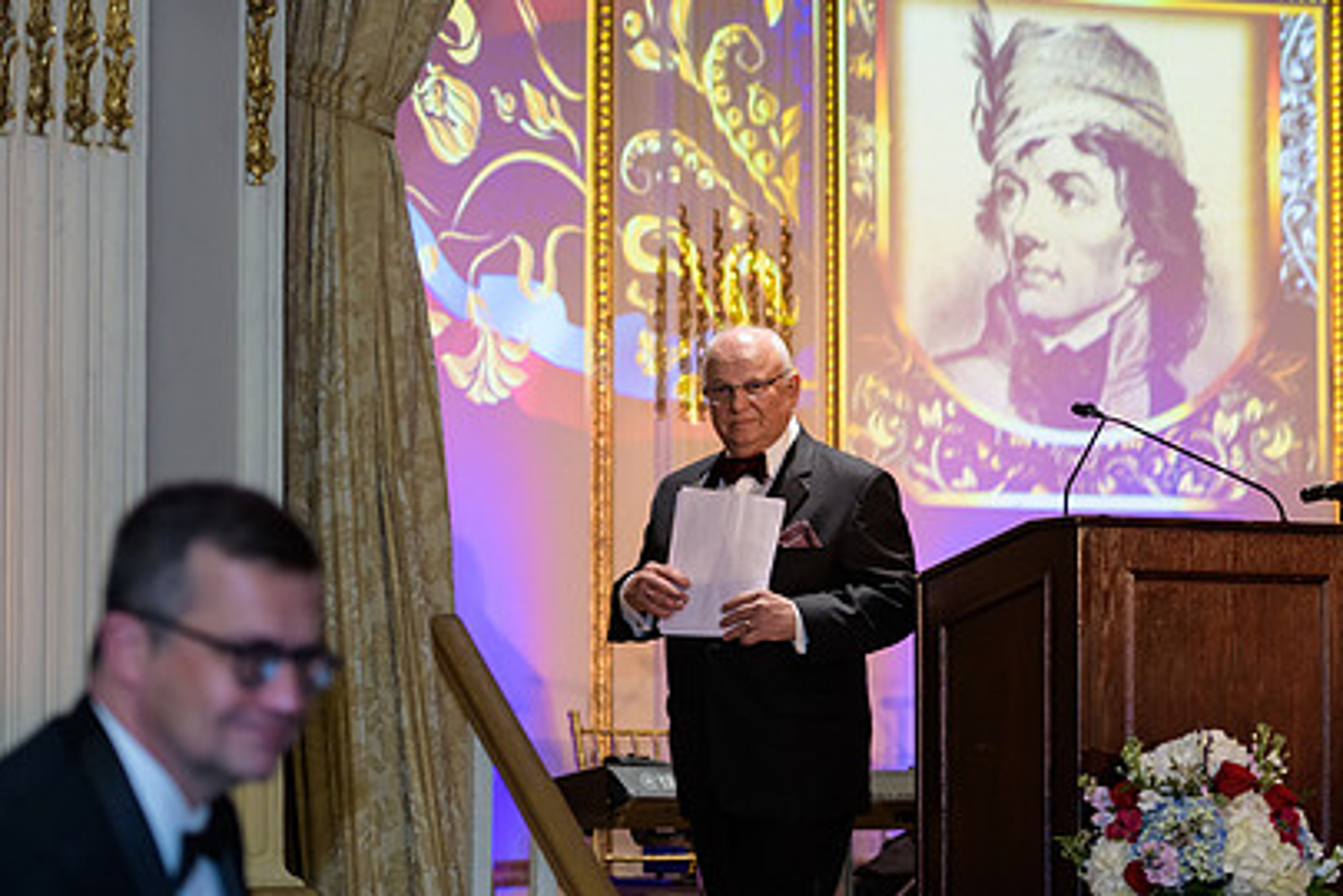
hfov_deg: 15.9
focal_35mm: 129
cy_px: 483
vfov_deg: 10.6
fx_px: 4812
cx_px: 783
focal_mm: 90
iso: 1250
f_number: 3.2
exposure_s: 1/125
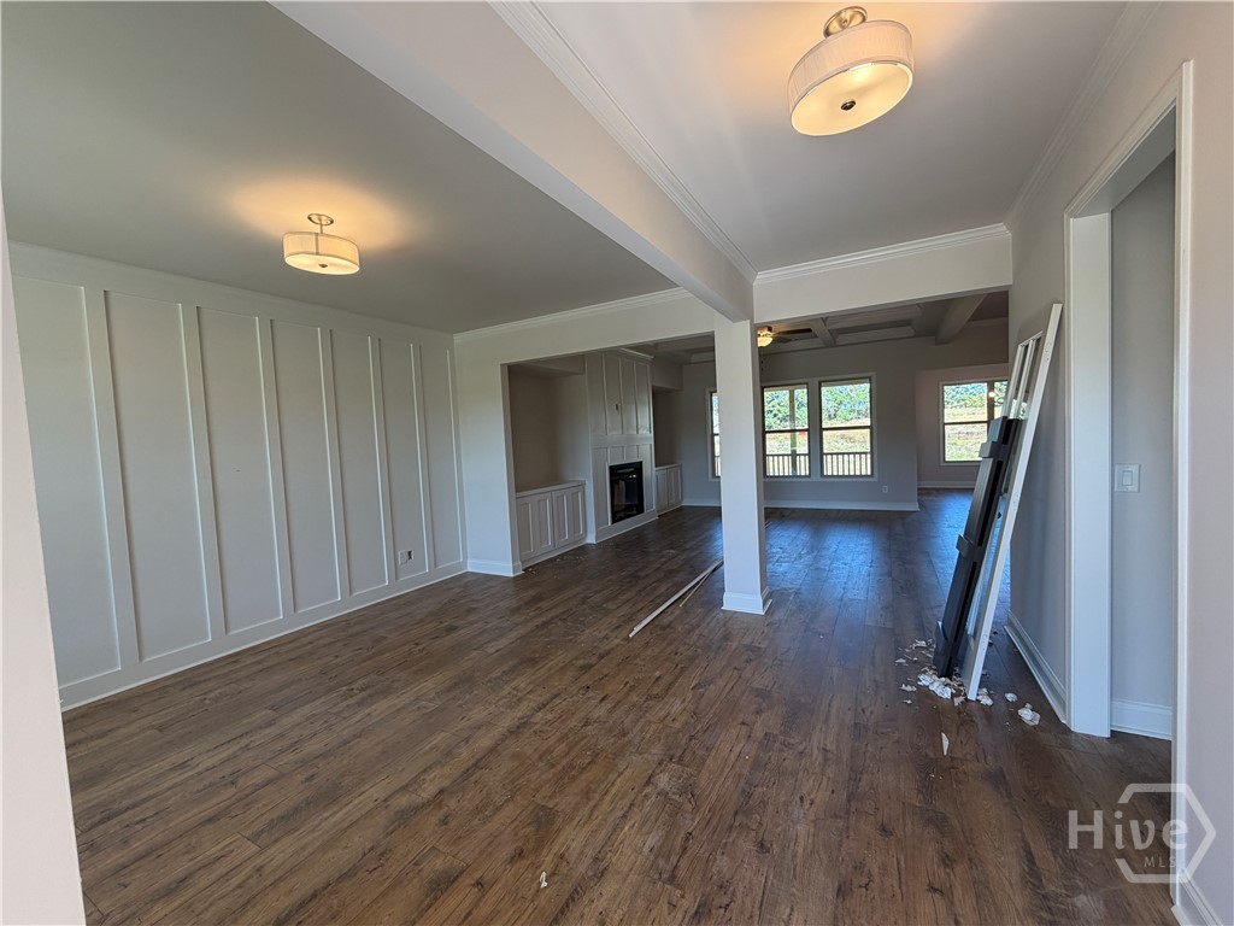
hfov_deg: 102.1
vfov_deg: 85.7
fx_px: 499
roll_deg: +2.6
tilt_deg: -2.1
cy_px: 463
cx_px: 617
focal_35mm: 14
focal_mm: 2.22
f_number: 2.2
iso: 80
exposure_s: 1/120
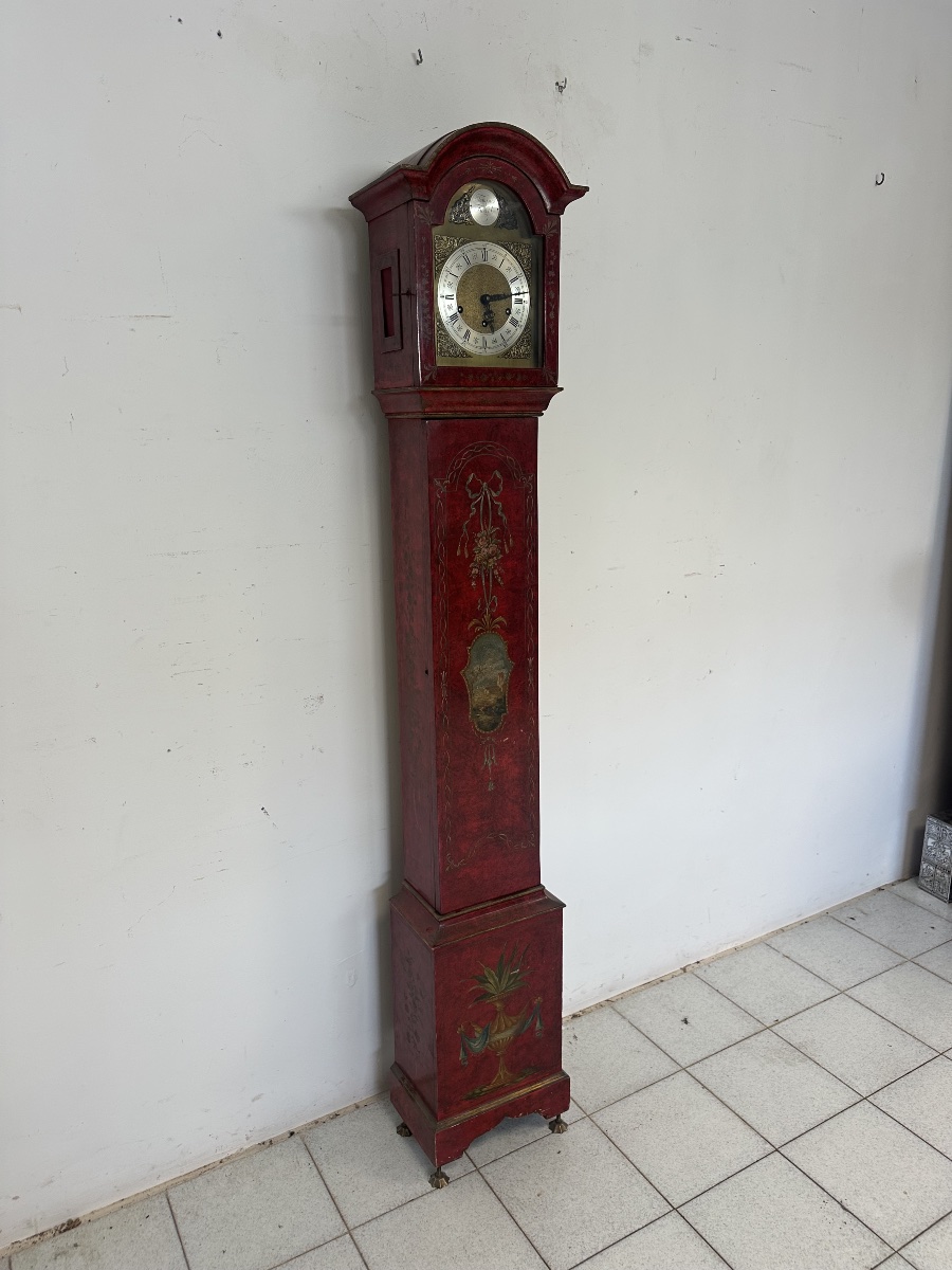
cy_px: 635
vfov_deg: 71.6
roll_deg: +1.0
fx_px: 880
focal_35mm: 24
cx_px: 476
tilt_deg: -13.5
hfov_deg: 56.8
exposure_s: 1/100
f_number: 1.78
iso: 100
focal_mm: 6.86
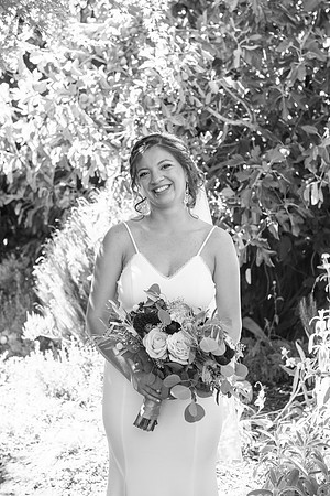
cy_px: 248
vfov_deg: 28.8
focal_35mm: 70
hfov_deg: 19.5
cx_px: 165
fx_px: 962
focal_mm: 70
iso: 640
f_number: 5
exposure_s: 1/400
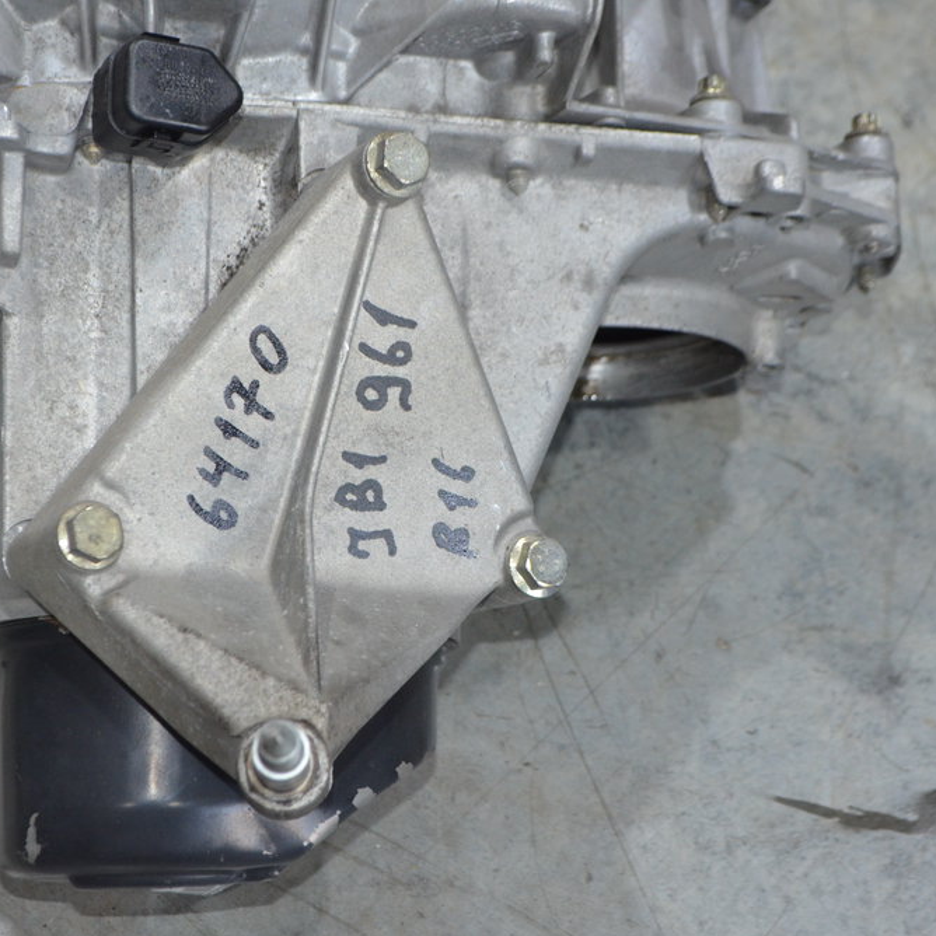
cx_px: 426
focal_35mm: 78
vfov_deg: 22.2
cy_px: 474
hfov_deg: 22.2
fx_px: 2386
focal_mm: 40
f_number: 5.3
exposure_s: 1/60
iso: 1400
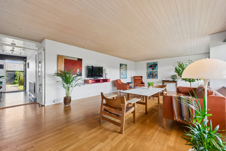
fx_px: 88
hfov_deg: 104.3
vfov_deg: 81.2
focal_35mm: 14
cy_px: 76
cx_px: 113
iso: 200
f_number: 10
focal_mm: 14
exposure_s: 1/4
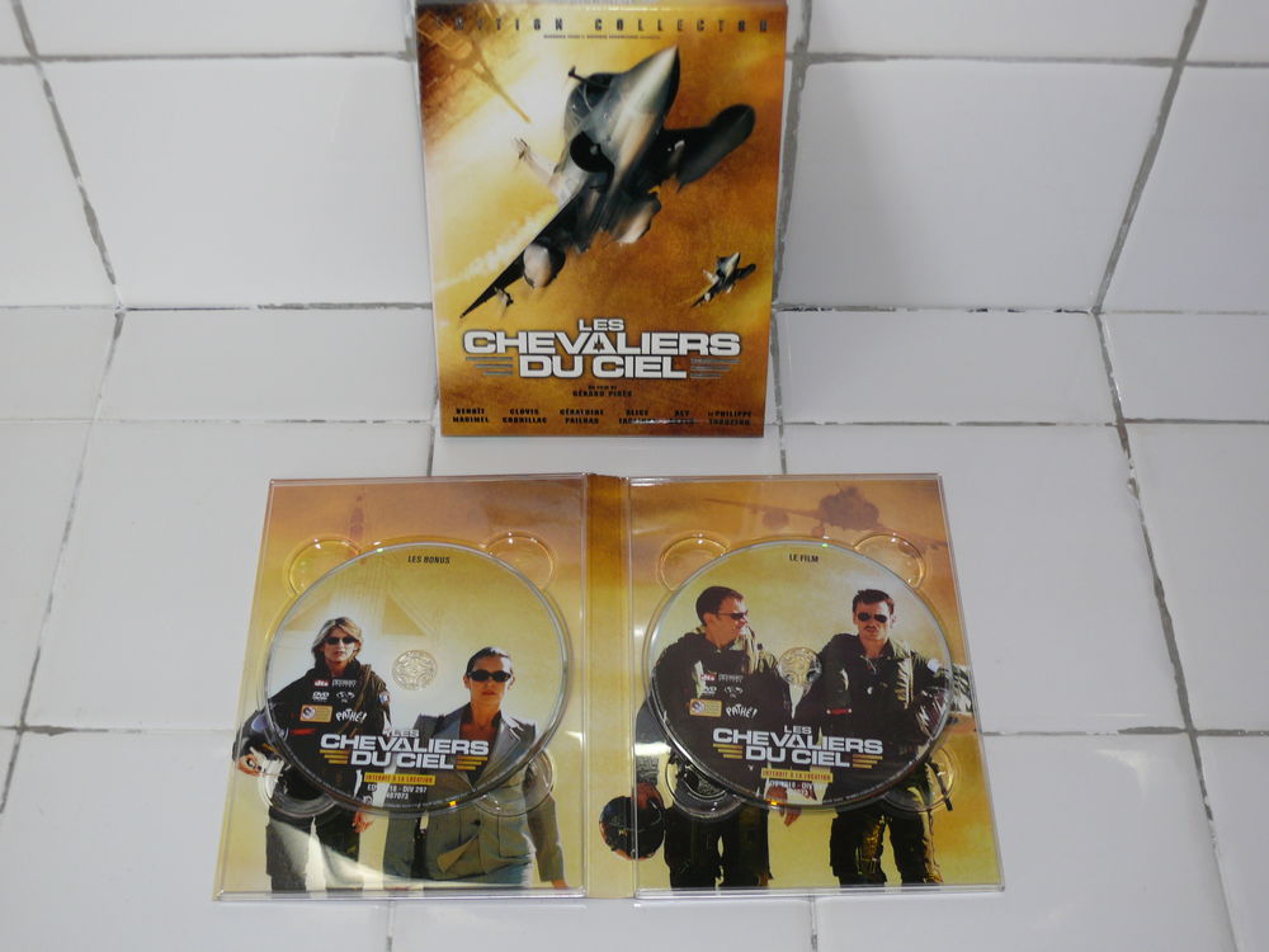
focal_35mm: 45
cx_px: 634
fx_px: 1650
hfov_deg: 42.1
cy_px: 476
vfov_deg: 32.2
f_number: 2.8
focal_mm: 8.9
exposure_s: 1/30
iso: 100
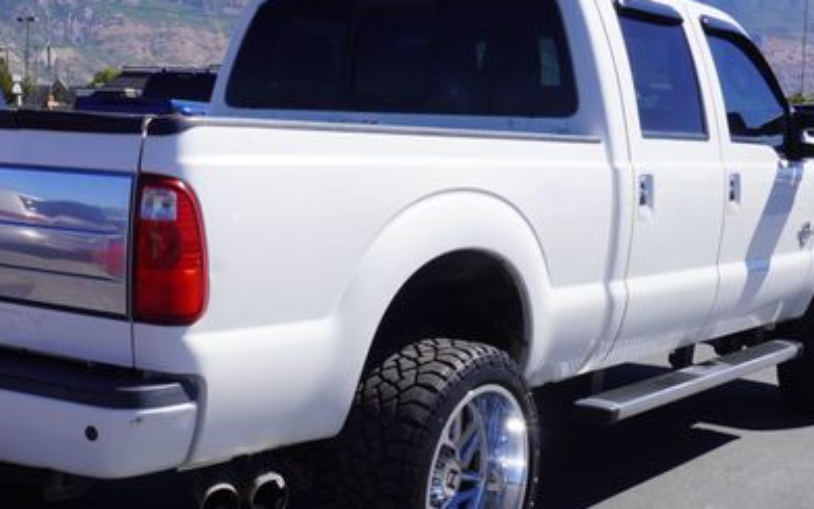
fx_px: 1331
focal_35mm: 60
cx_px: 311
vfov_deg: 21.6
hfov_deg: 33.9
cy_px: 339
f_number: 10
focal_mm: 24
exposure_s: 1/160
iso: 100
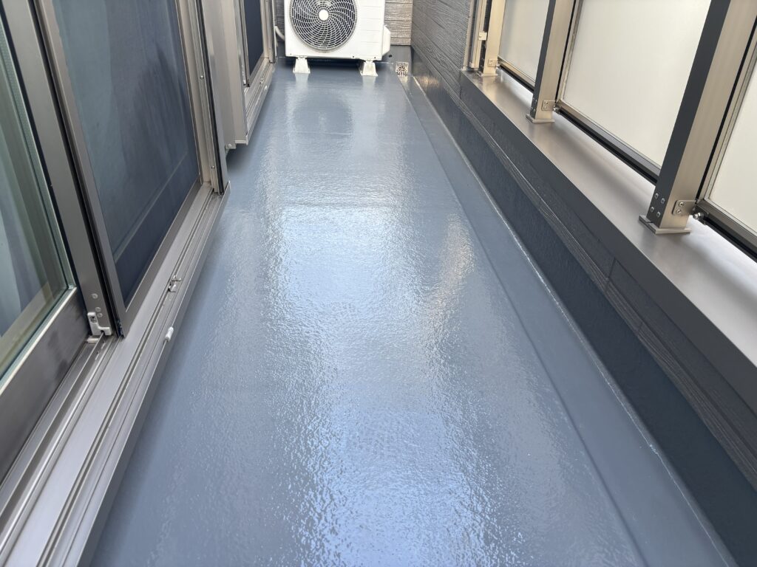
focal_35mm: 26
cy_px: 284
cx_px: 378
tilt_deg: -32.5
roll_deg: -0.8
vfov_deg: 53.1
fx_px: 569
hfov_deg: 67.3
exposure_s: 1/121
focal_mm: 5.96
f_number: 1.6
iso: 32
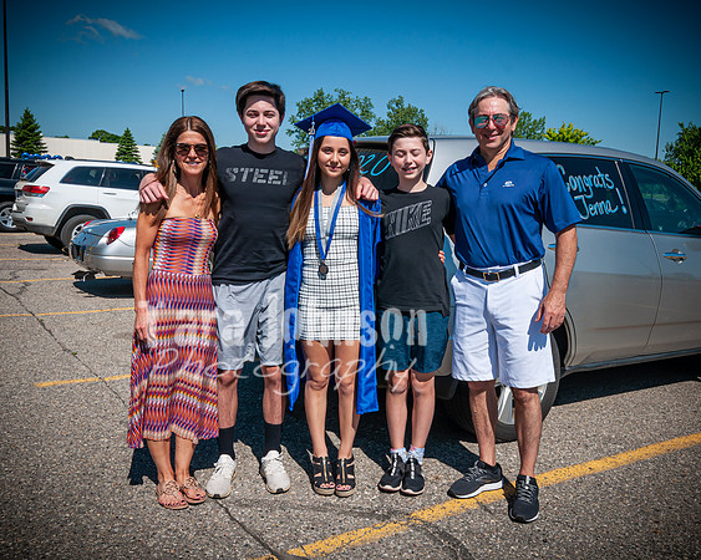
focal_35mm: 34
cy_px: 280
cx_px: 374
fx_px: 703
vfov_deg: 43.5
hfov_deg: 53.0
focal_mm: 20
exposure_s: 1/500
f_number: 10
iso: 200
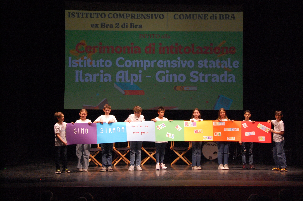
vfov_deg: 22.6
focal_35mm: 60
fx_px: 505
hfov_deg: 33.4
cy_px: 100
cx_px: 152
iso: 1600
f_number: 8
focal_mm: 40
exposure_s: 1/100
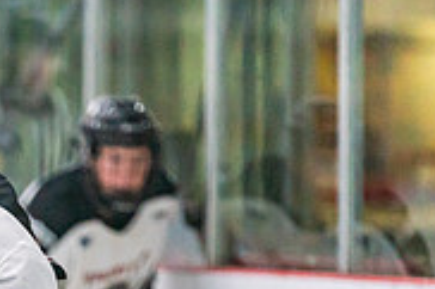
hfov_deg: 3.1
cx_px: -62
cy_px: 434
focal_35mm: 655
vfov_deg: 2.1
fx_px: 7907
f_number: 2.8
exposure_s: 1/1250
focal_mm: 200
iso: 3200
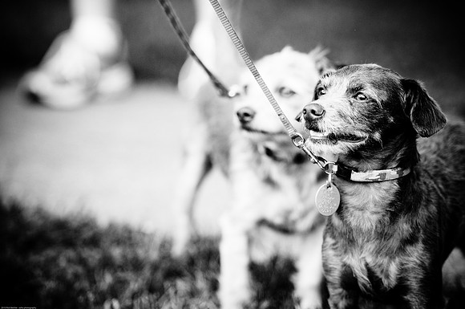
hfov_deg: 9.5
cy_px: 154
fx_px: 2805
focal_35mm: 218
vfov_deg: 6.3
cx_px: 232
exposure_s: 1/640
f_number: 2.8
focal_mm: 145
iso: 200
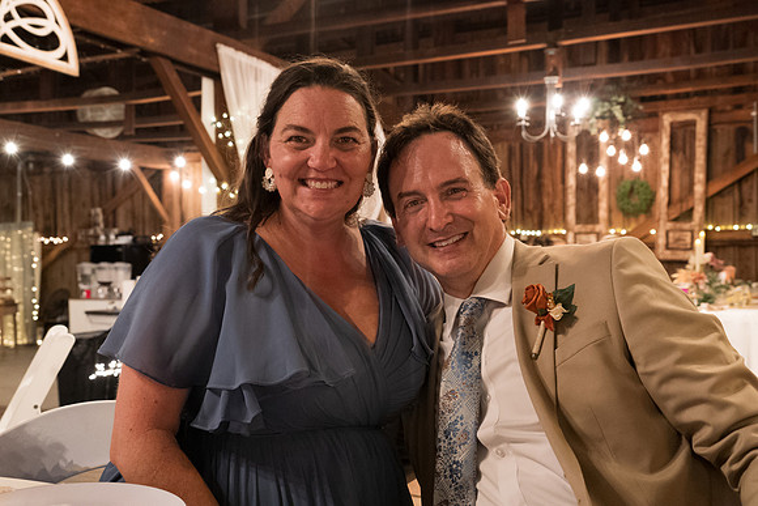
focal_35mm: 38
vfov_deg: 35.1
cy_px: 253
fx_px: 800
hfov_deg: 50.7
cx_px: 379
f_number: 6.3
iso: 6400
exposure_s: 1/40
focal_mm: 38
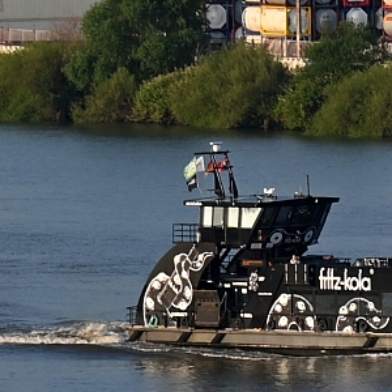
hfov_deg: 5.0
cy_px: 259
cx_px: 303
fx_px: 4471
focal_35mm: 349
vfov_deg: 5.0
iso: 200
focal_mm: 120
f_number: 5.6
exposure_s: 1/500
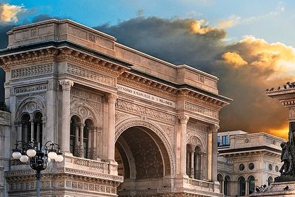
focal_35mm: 88
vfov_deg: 15.5
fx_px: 721
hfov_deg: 21.5
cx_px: 353
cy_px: 147
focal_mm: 24
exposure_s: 1/40
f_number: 11
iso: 100
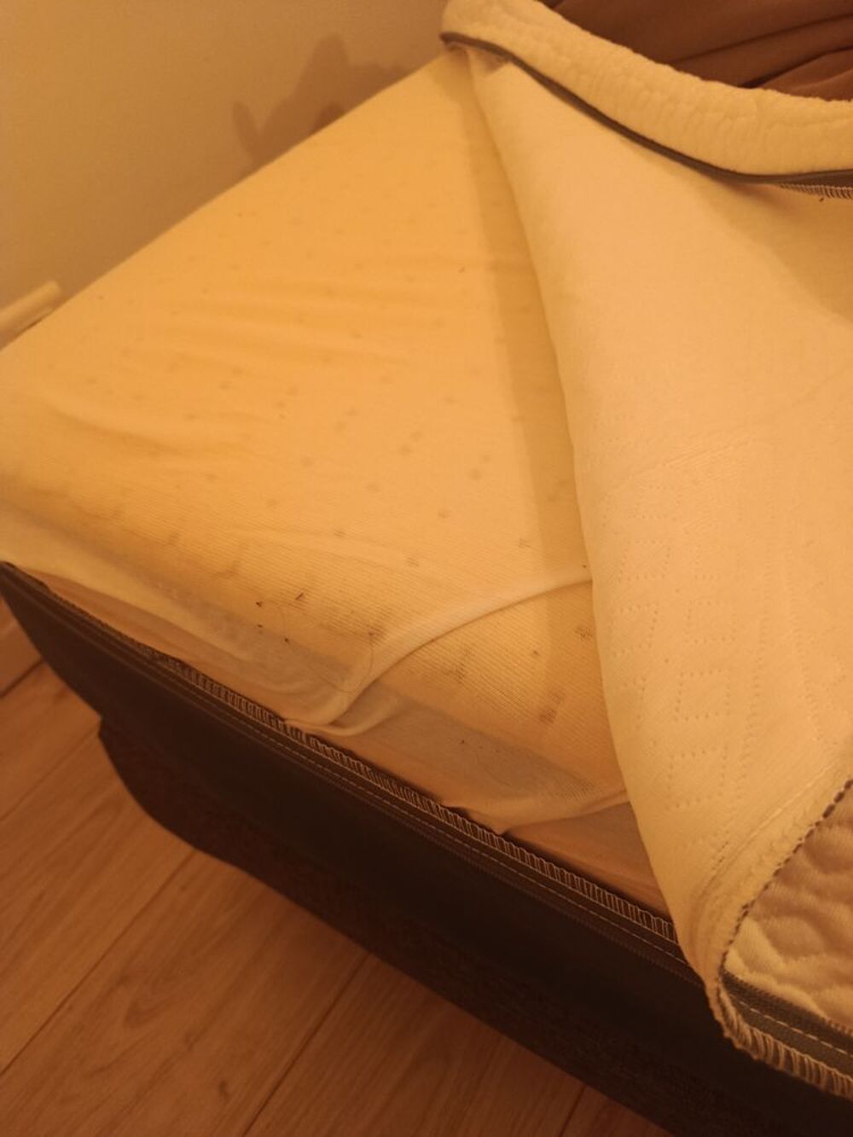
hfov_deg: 56.8
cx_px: 426
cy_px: 568
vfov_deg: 71.6
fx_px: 788
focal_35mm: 24
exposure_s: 1/25
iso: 1430
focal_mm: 5.24
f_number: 1.7
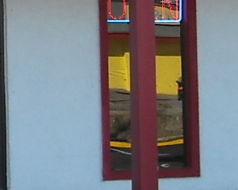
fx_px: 1761
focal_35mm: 250
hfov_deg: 7.6
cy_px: -88
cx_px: -110
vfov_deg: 6.1
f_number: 2.8
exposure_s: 1/296
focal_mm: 5.7
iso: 64
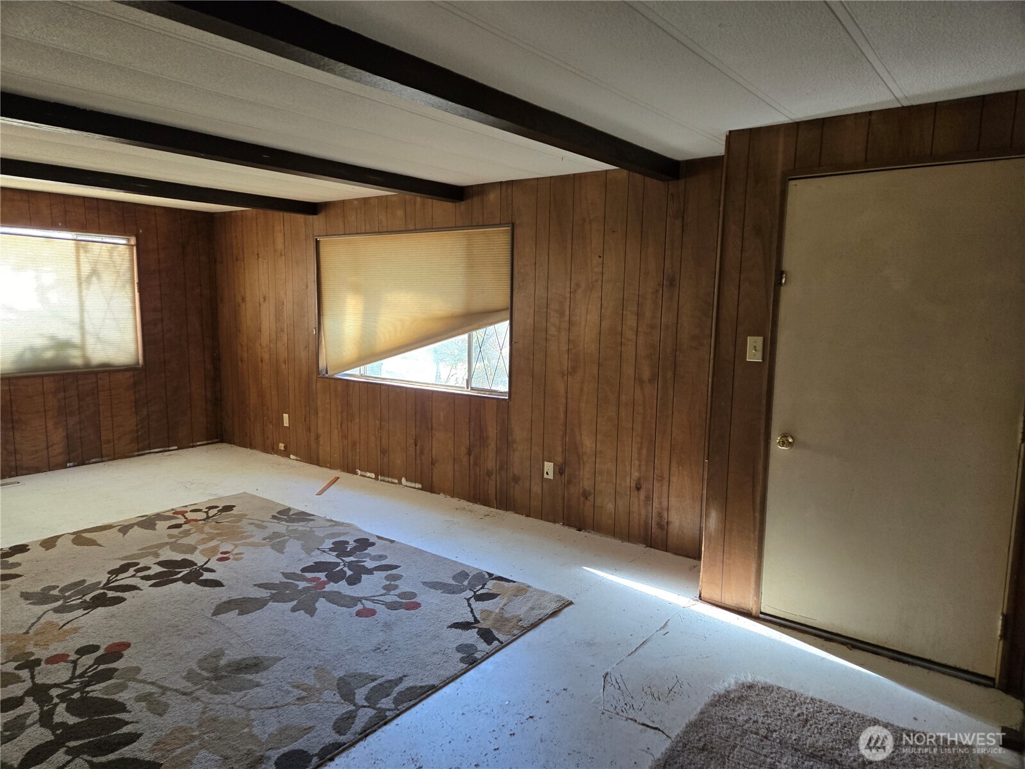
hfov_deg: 73.9
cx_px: 512
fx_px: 681
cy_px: 384
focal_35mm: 23
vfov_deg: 58.9
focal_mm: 5.4
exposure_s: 1/120
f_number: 1.8
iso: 320
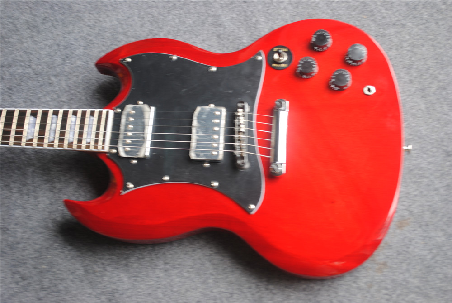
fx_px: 679
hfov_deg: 36.8
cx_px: 226
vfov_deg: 25.1
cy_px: 152
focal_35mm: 54
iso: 100
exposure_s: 1/13
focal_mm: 36
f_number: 5.6
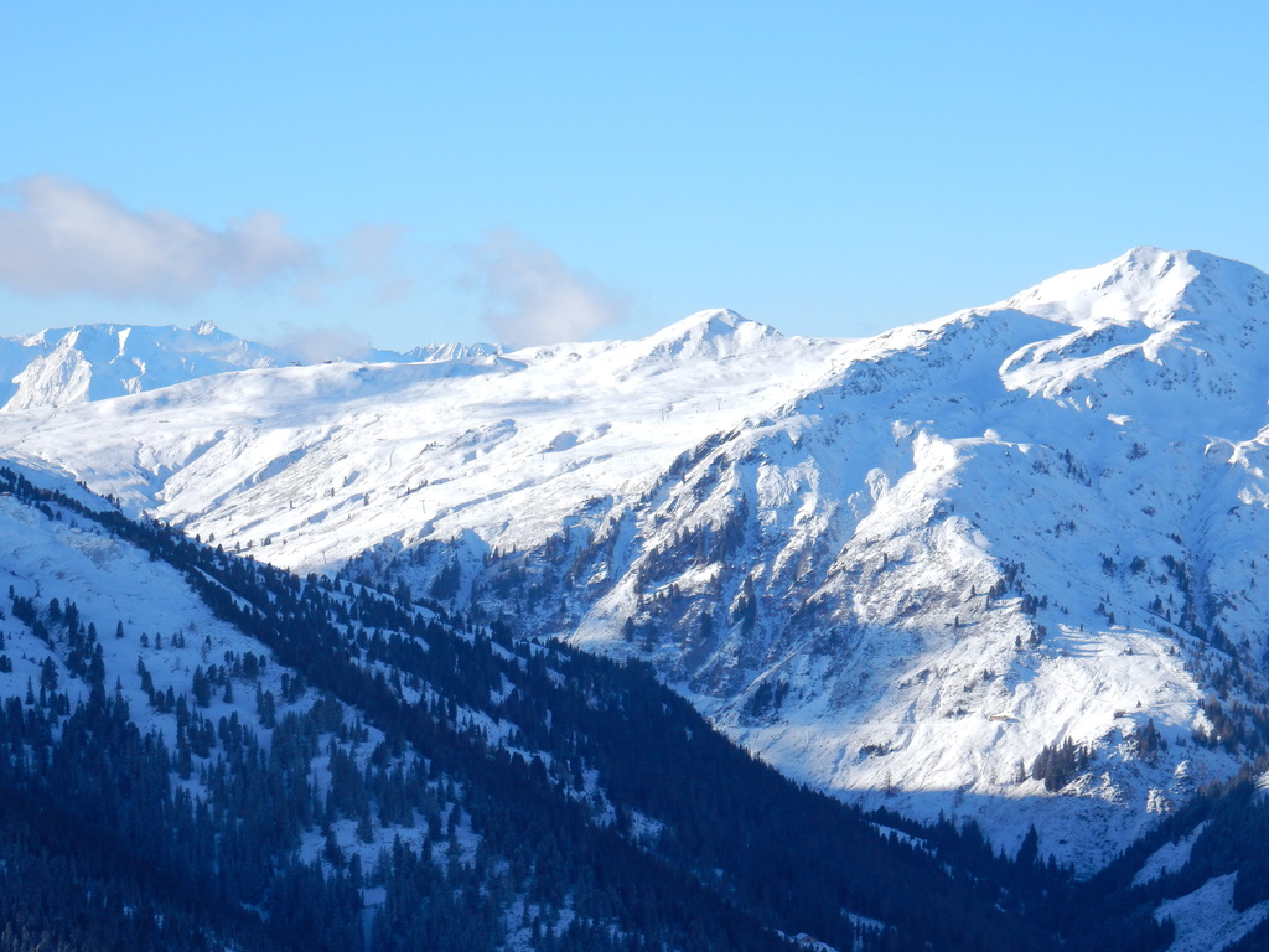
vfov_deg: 10.7
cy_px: 476
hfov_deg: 14.2
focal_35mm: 139
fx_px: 5096
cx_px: 634
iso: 125
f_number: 6
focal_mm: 24.7
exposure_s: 1/400
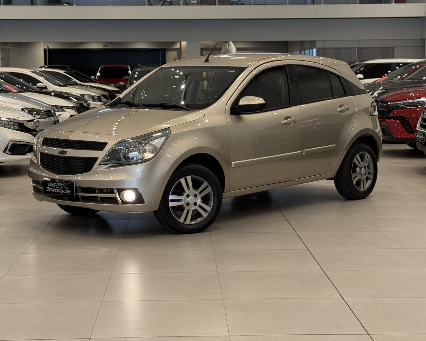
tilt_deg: -4.3
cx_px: 201
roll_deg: +0.1
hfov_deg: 27.1
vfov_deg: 21.8
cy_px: 134
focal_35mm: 70
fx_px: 883
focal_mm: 6.76
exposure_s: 1/60
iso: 125
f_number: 1.78
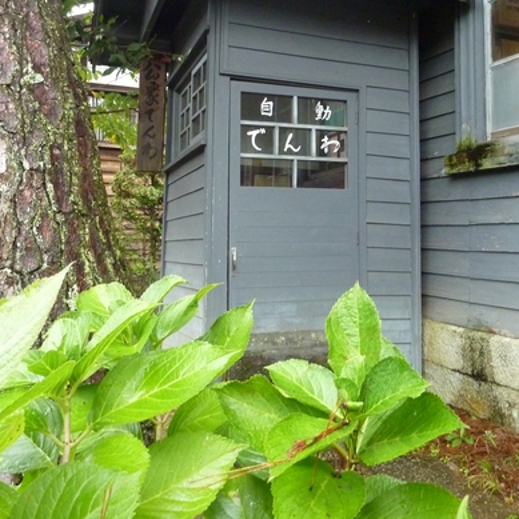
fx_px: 577
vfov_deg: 47.9
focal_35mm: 34
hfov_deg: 48.4
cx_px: 256
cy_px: 185
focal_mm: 4.1
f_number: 3.3
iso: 500
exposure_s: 1/60
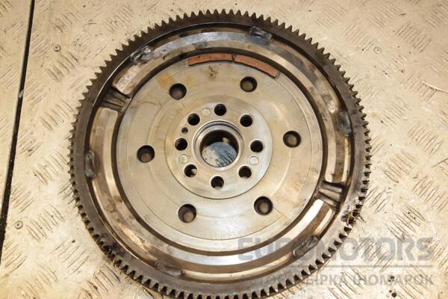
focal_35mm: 39
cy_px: 150
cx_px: 224
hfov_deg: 49.6
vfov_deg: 34.2
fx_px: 485
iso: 800
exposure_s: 1/200
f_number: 7.1
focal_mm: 26
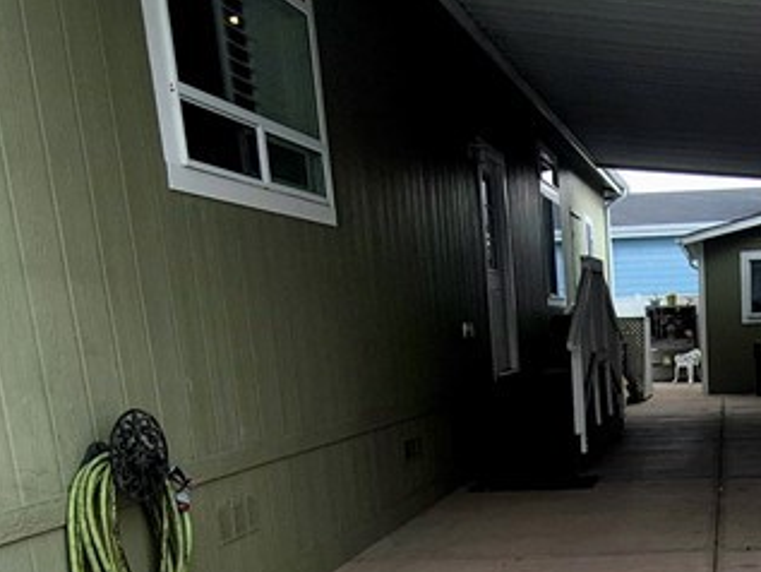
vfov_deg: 32.4
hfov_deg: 42.4
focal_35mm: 42
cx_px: 627
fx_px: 924
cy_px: 531
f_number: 2.2
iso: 50
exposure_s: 1/1000
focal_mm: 1.74
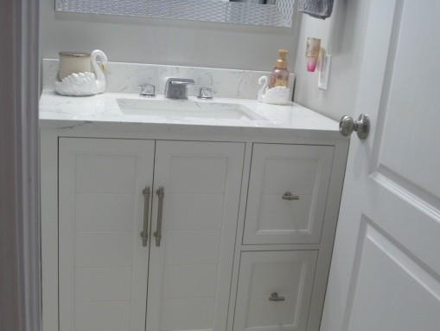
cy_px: 202
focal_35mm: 44
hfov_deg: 42.9
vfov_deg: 32.8
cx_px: 221
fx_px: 559
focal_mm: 6.3
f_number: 3.5
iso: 160
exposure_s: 1/30
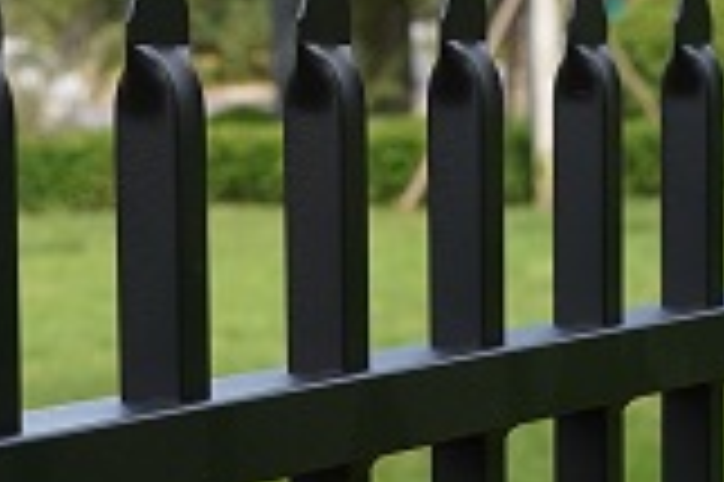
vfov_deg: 6.6
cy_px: 608
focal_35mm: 205
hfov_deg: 10.0
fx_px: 4119
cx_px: 292
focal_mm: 55
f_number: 10
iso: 400
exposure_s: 1/200
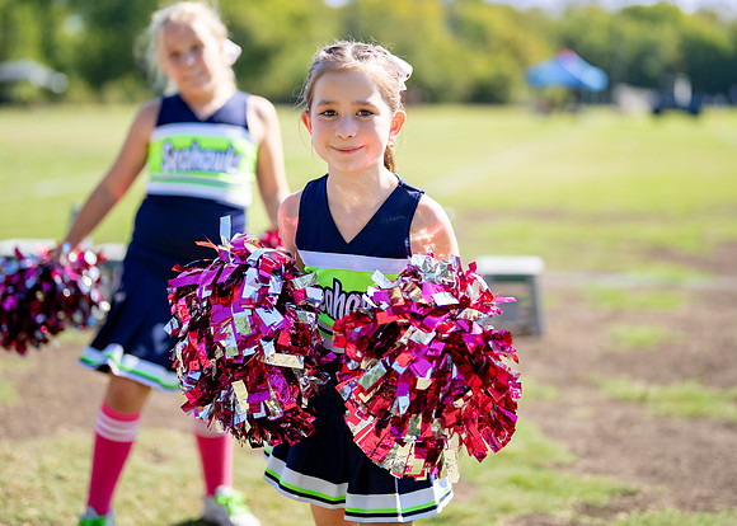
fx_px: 1376
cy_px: 200
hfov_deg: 30.0
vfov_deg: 21.6
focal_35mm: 66
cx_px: 373
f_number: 1.2
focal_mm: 50
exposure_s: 1/10000
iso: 250
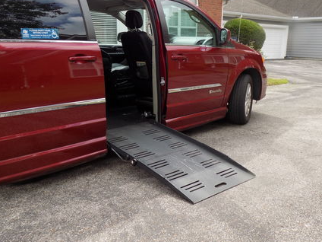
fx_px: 316
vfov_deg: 41.8
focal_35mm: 34
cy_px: 121
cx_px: 153
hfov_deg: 53.9
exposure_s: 1/200
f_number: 3.3
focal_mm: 5.3
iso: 80
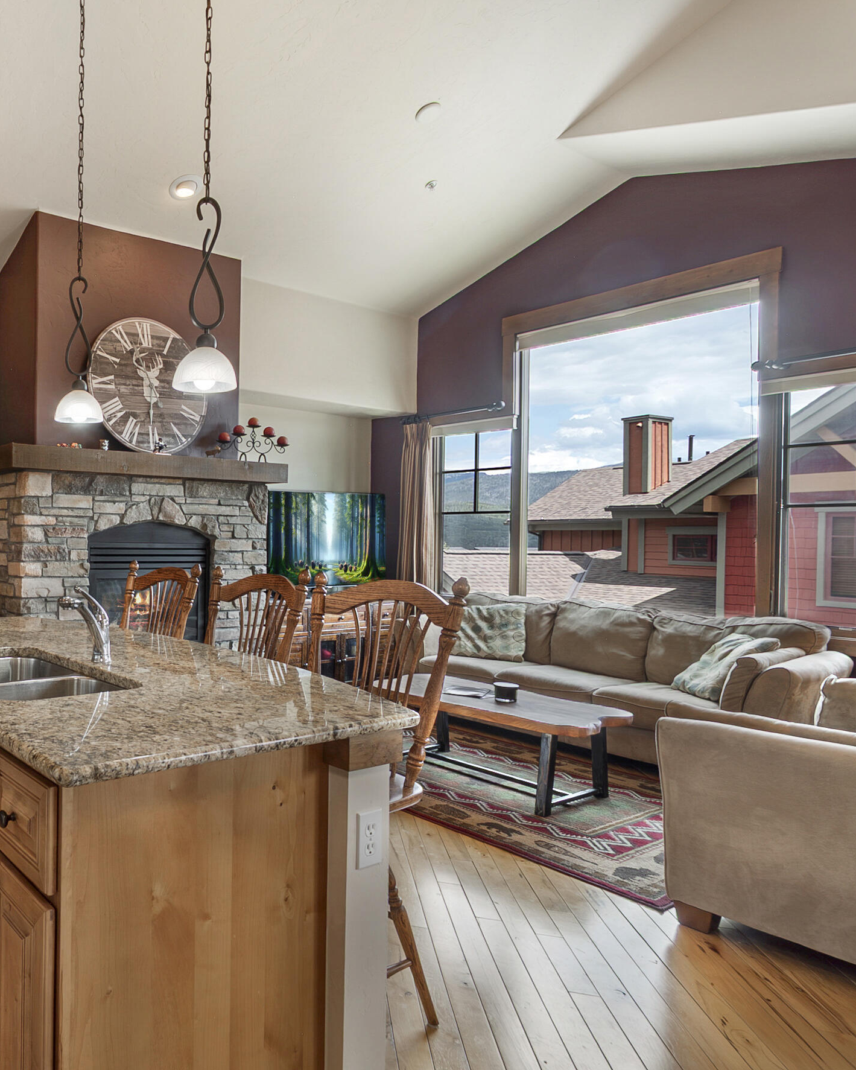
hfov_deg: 56.4
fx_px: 697
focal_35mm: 22
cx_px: 120
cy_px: 542
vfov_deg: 75.0
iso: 100
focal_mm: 10
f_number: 10
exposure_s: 1/2.5
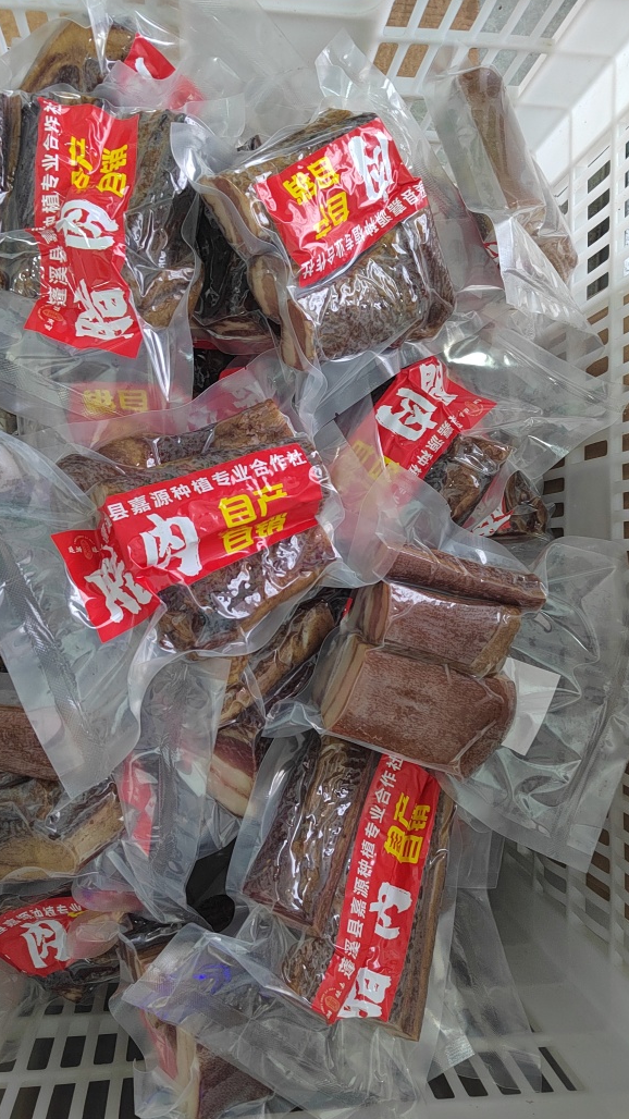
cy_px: 569
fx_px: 771
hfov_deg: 44.3
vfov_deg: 71.9
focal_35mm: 26
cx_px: 291
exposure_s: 1/50
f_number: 1.9
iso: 1188
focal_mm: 5.52
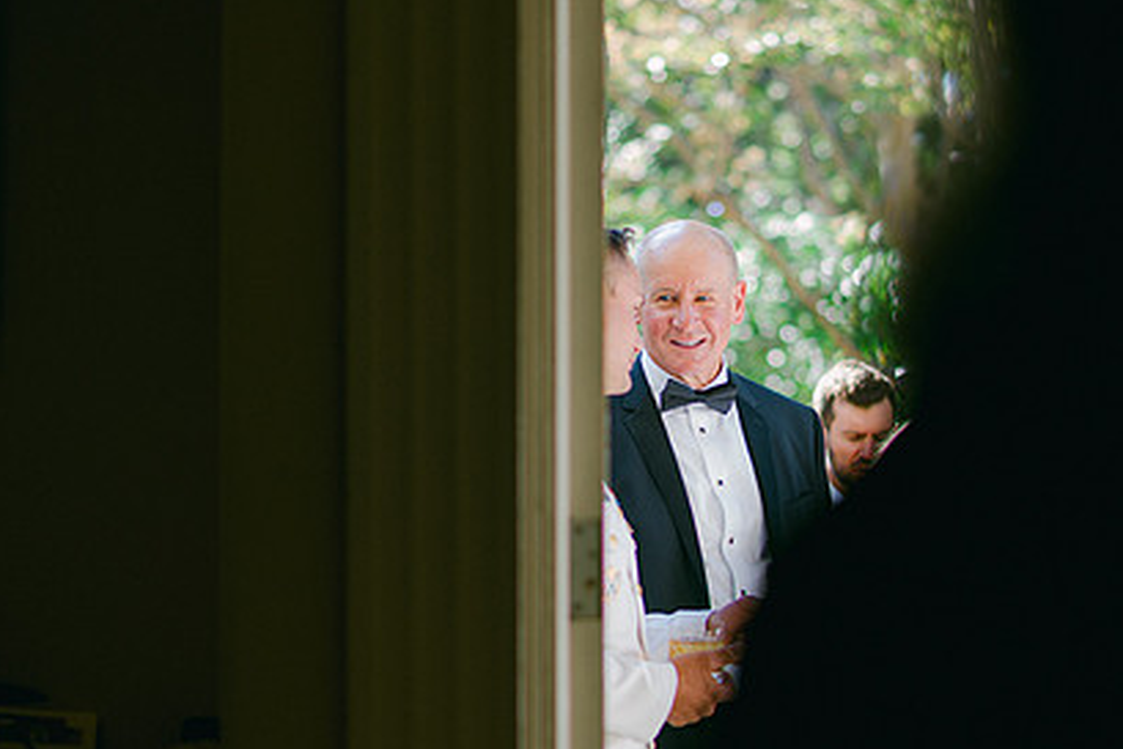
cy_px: 457
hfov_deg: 16.6
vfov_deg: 11.1
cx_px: 717
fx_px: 3838
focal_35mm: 123
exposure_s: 1/500
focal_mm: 85
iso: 200
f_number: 1.8
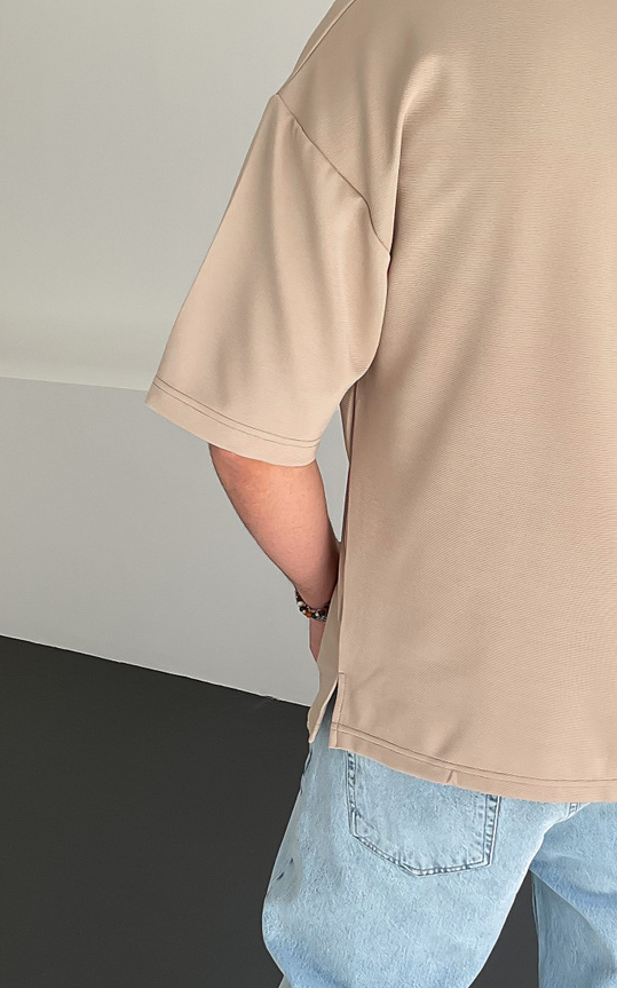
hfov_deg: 22.4
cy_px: 662
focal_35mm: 57
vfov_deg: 35.3
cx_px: 509
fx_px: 1534
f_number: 1.8
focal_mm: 3
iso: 16
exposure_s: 1/200
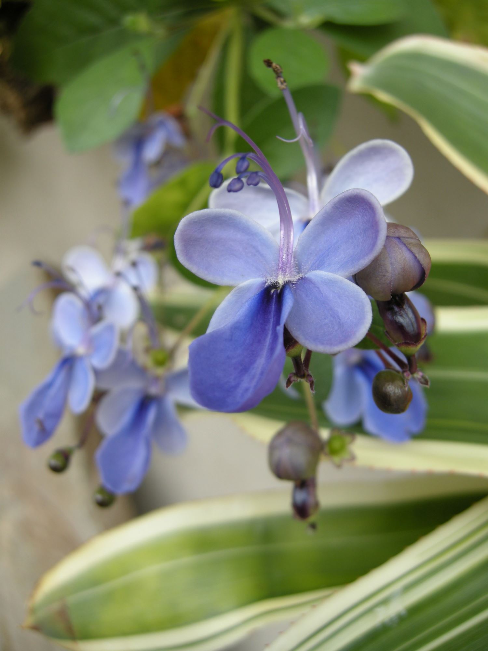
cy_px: 326
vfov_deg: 52.6
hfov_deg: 40.7
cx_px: 244
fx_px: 658
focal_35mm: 35
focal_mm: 7.5
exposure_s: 1/74.4
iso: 64
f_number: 3.4
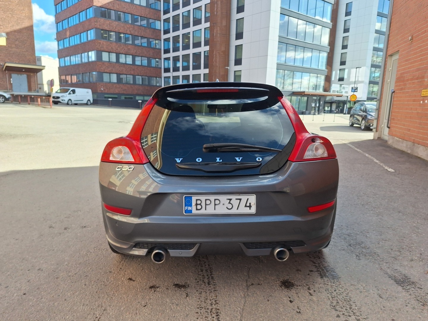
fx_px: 284
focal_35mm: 23
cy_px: 160
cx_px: 214
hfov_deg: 73.9
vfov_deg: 58.9
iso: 40
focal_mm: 5.54
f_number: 1.8
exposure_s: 1/896
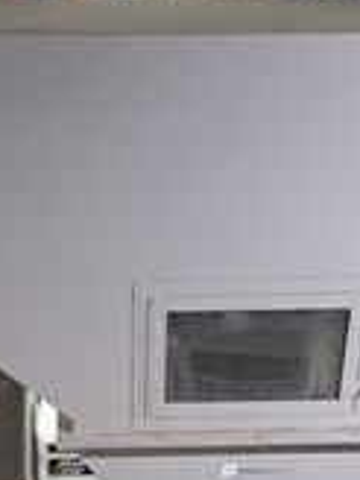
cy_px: 457
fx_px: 1012
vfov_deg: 25.6
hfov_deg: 20.1
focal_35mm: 73
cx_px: 119
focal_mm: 5.23
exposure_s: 1/50
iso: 500
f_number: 1.8
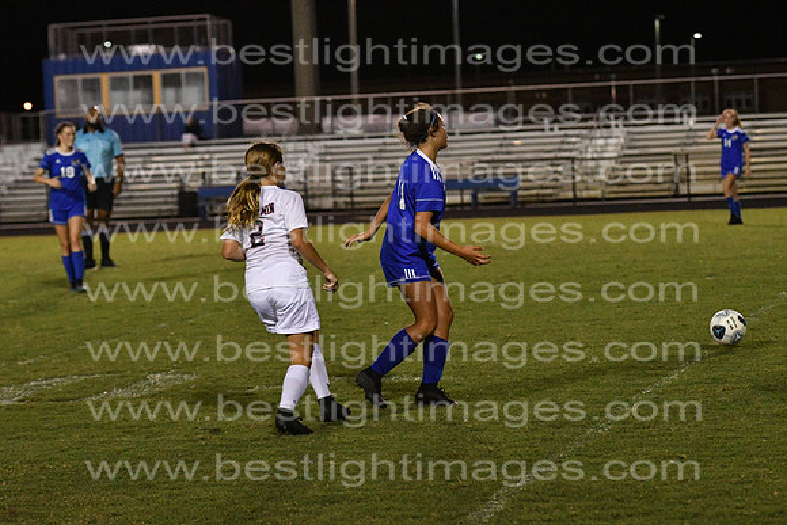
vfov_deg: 10.6
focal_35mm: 129
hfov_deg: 15.9
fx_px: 2821
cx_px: 394
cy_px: 262
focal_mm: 86
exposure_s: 1/800
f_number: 4
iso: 8000
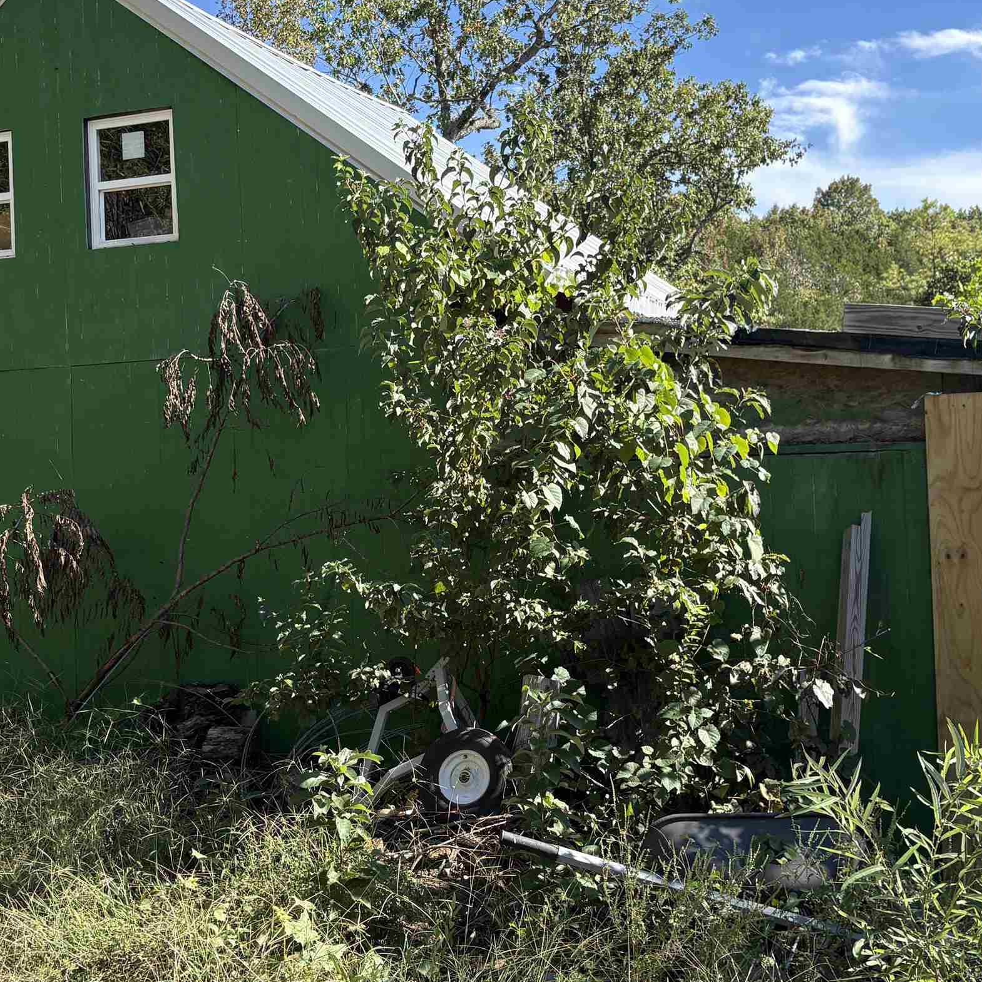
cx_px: 500
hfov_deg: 37.6
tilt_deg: +1.2
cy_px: 459
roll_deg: +3.5
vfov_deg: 37.5
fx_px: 1444
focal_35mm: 45
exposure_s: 1/1311
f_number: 1.6
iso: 64
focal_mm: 5.96
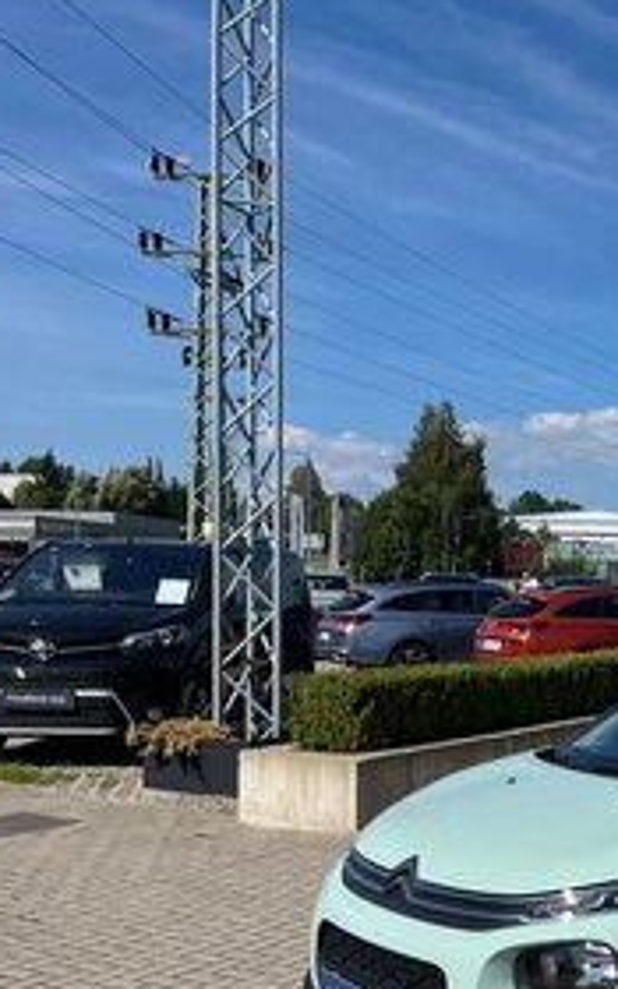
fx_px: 1294
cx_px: 816
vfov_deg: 41.6
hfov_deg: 23.5
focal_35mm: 48
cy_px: 611
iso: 50
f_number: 1.6
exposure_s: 1/6897
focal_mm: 5.1
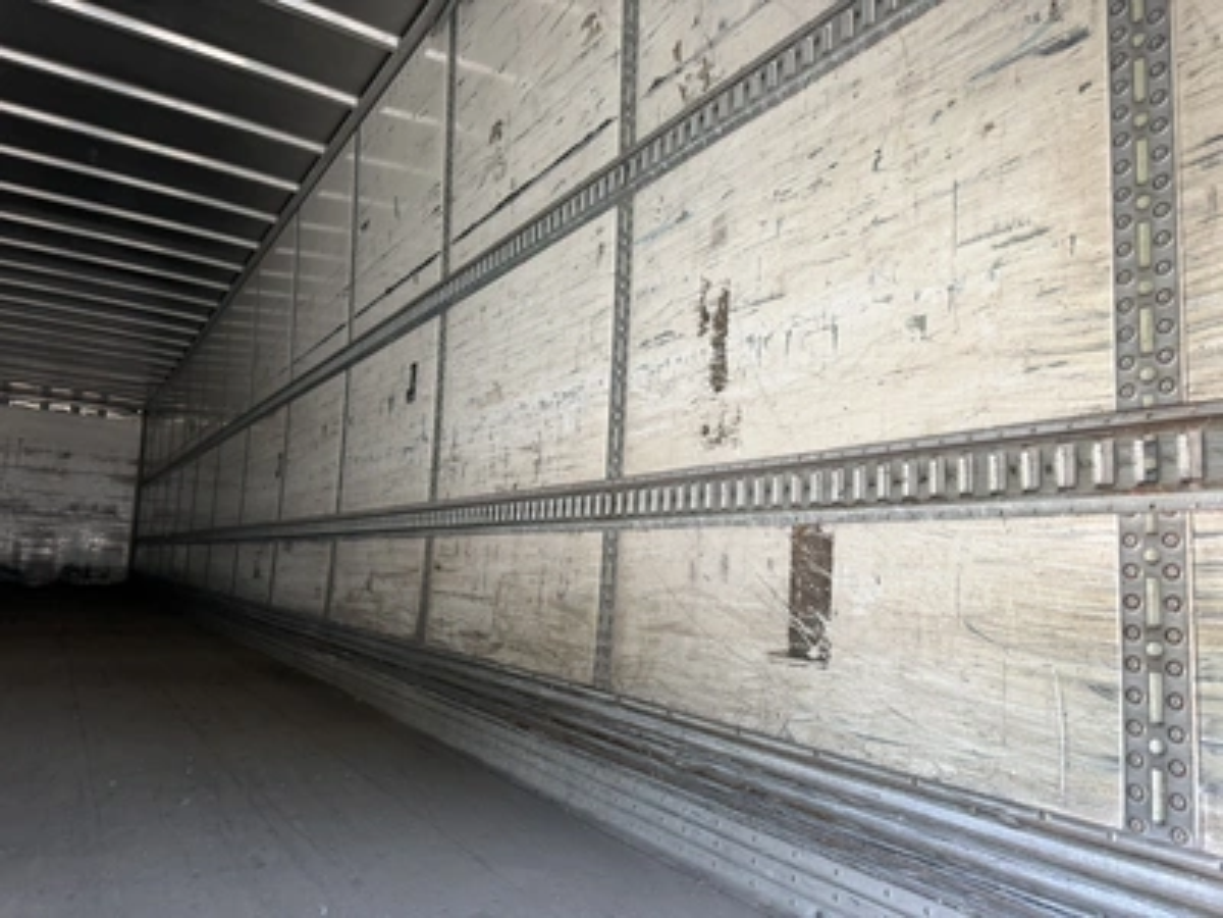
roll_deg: -2.0
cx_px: 612
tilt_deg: +6.4
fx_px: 848
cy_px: 459
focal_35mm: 24
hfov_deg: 71.6
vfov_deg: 56.8
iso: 200
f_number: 1.78
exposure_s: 1/88
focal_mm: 6.76
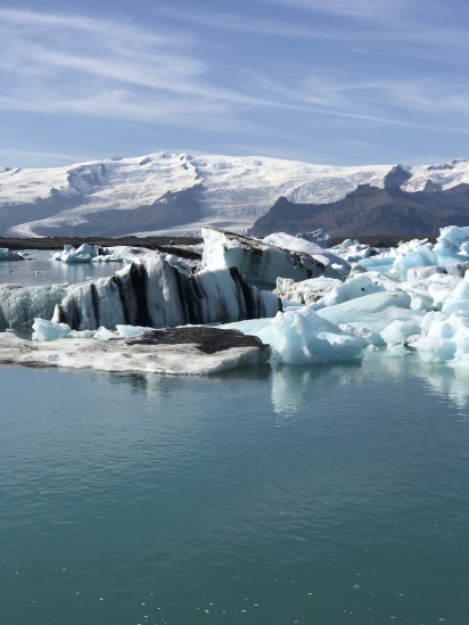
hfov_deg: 25.7
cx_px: 234
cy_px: 312
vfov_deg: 33.8
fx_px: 1029
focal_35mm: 57
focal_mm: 6.6
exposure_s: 1/1709
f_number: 2.8
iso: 20
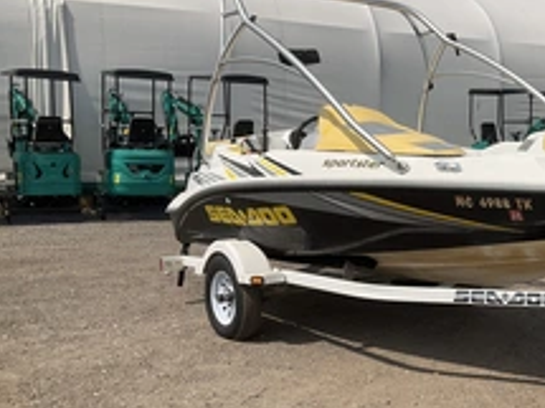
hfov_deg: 34.4
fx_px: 850
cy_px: 231
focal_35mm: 54
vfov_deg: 27.0
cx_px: 444
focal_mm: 3
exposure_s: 1/4065
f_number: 1.8
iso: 25
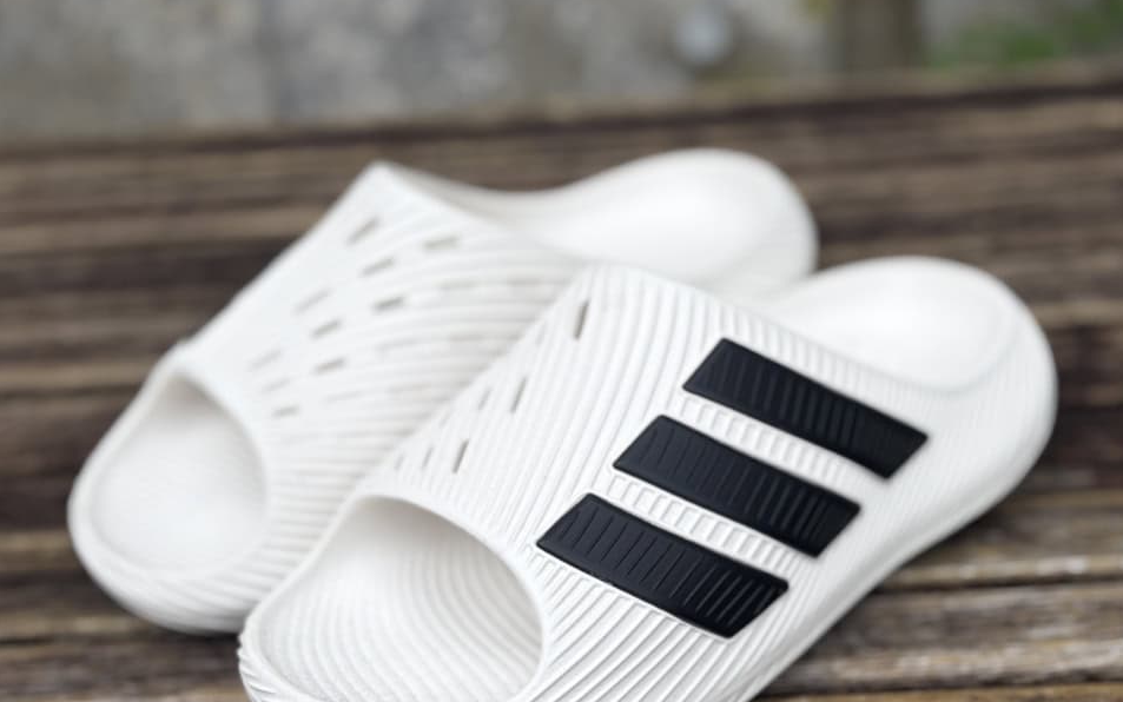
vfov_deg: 34.4
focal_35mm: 37
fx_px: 1133
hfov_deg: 52.7
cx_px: 563
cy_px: 325
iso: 50
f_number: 1.6
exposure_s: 1/1420
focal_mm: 6
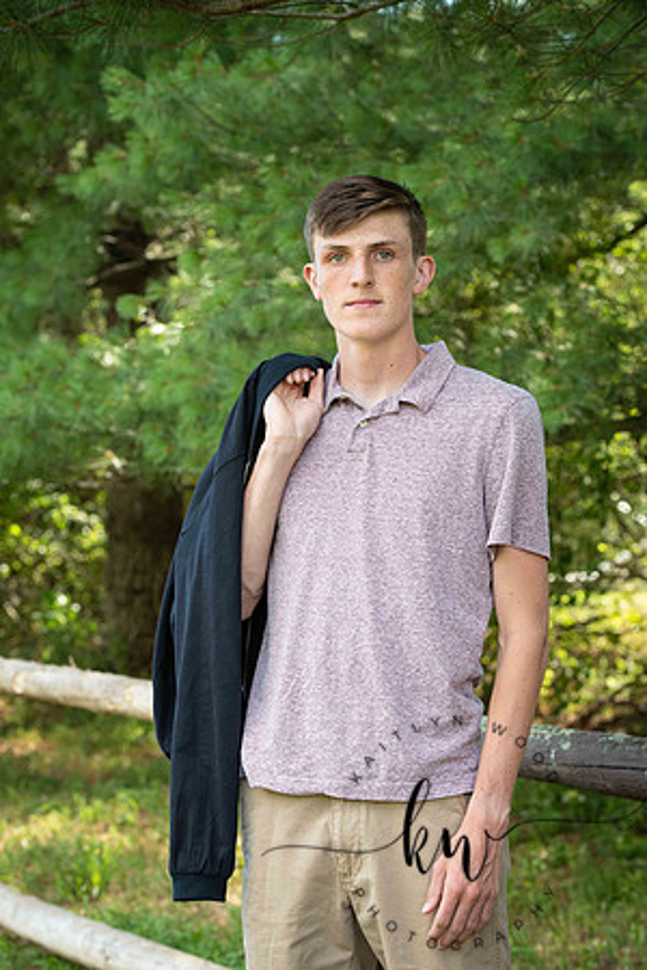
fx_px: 2642
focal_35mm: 98
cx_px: 324
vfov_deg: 20.8
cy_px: 485
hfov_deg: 14.0
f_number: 6.3
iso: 500
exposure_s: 1/200
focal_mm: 98
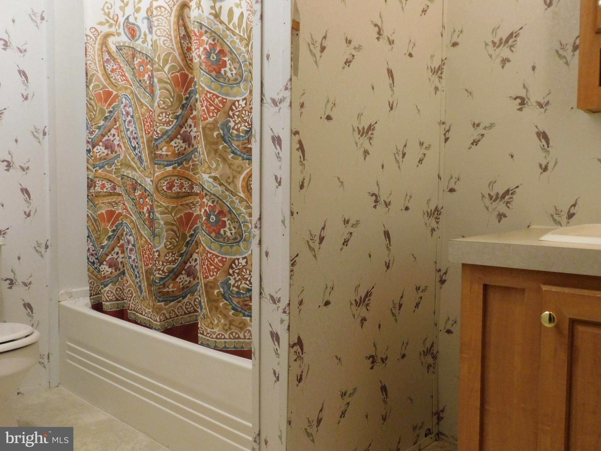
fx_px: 521
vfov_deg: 46.8
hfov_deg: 60.0
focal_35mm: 30
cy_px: 226
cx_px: 300
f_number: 3.2
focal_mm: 5.3
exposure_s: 1/30
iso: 400
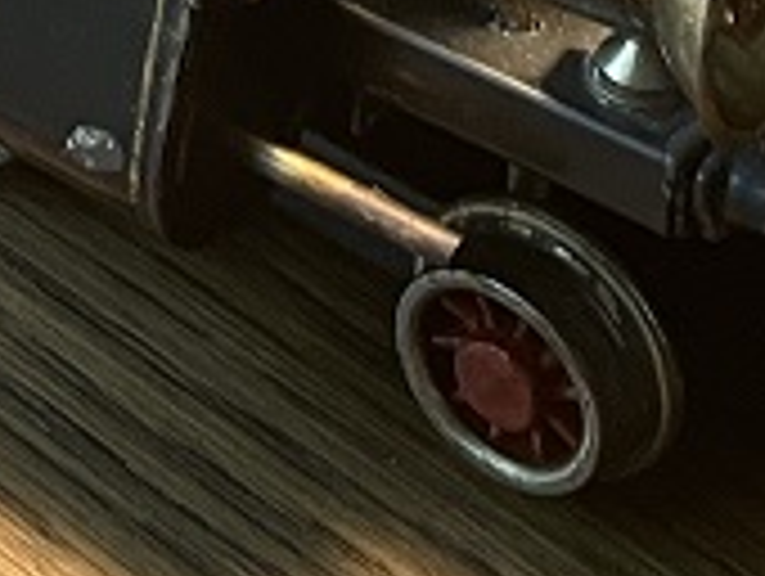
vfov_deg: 7.6
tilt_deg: -26.8
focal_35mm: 183
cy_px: -837
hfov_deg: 10.7
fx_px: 4050
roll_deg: -0.6
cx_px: 122
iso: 160
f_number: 1.6
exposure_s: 1/50
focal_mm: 4.2
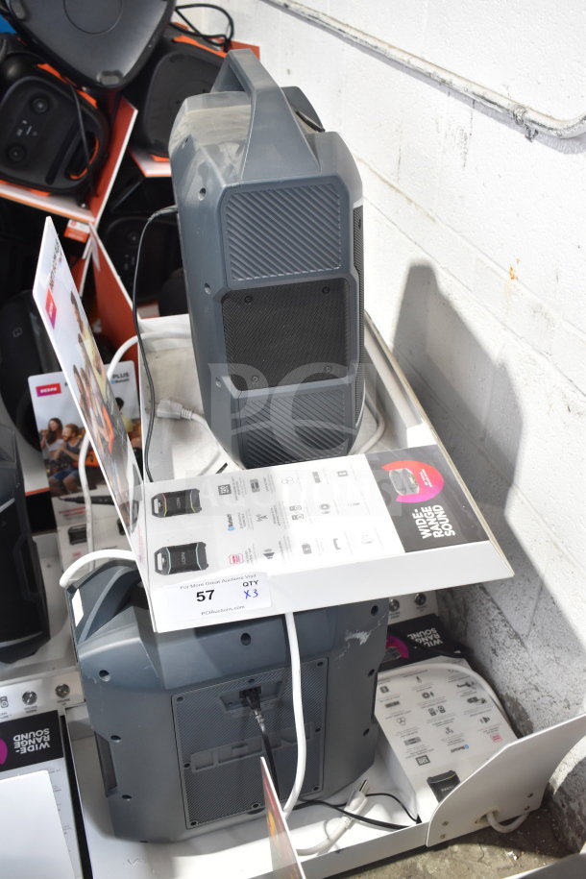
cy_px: 440
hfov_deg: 36.9
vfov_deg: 53.1
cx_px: 293
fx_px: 879
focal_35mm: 36
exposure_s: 1/40
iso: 800
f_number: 3.8
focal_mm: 24
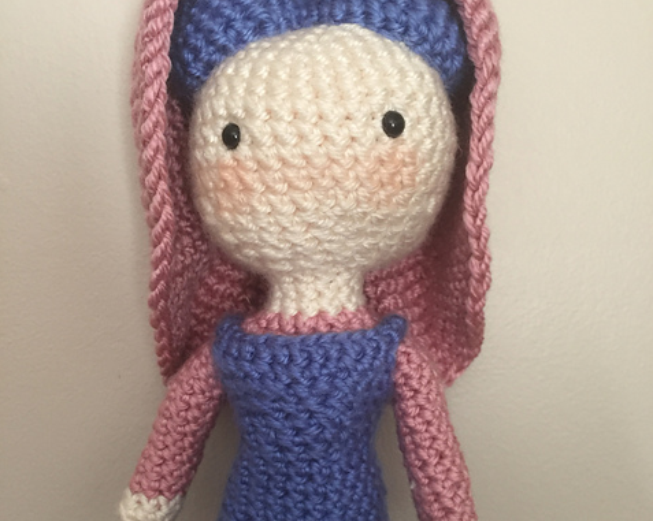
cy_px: 338
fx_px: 734
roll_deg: +0.6
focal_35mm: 38
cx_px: 326
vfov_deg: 38.8
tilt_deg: -10.3
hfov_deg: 48.0
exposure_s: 1/30
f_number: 2.2
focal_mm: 4.15
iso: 100
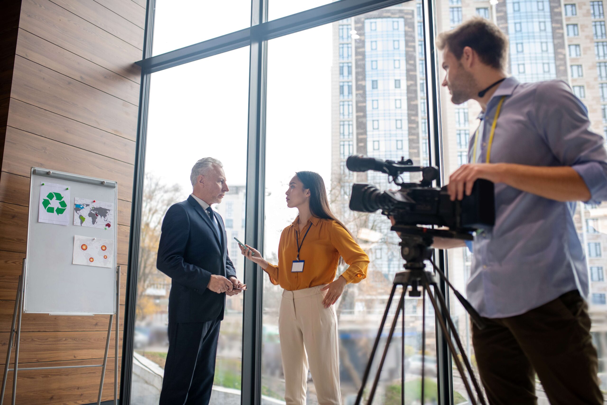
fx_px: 590
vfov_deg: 37.9
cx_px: 304
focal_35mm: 35
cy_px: 202
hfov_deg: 54.4
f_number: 2.2
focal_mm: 35
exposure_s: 1/320
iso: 400
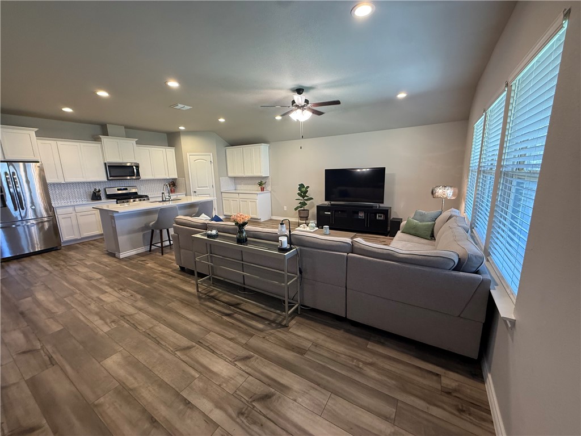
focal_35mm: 14
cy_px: 218
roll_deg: +1.5
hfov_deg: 102.1
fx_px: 235
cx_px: 290
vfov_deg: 85.7
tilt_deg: -10.9
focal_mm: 2.22
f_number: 2.2
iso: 250
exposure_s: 1/60
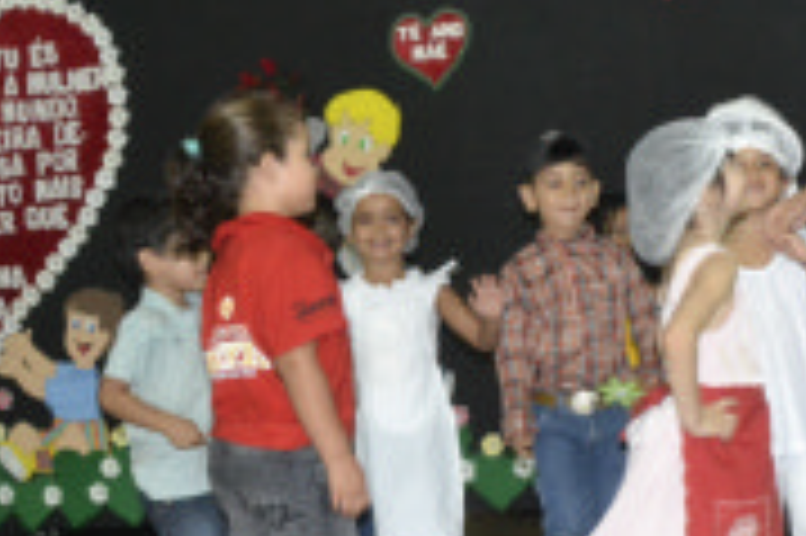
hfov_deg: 24.0
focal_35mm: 84
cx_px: 585
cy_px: 340
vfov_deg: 16.2
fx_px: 1879
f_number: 3.5
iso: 3200
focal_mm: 20
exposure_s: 1/60
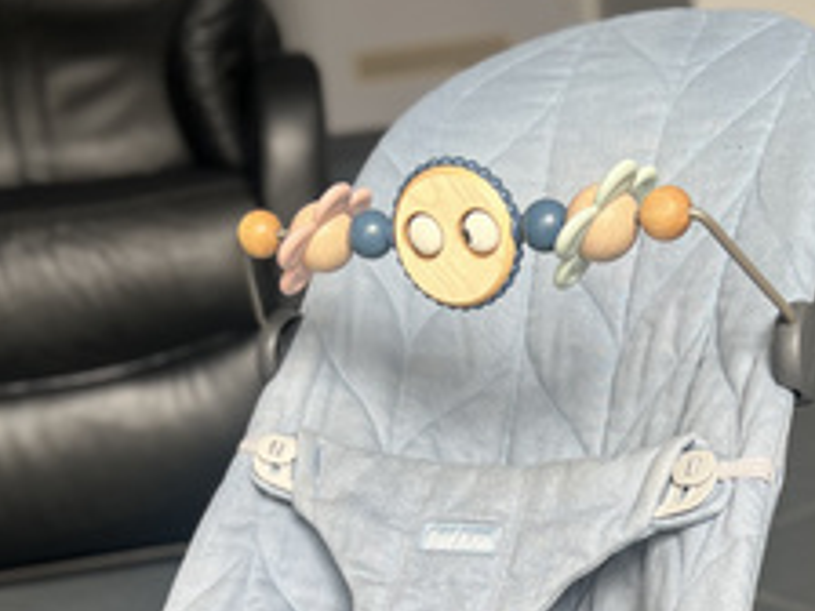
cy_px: 738
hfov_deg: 33.2
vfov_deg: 23.1
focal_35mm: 58
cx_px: 435
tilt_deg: -26.9
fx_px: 1366
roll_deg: +6.6
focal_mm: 5.7
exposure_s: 1/121
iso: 40
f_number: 1.5
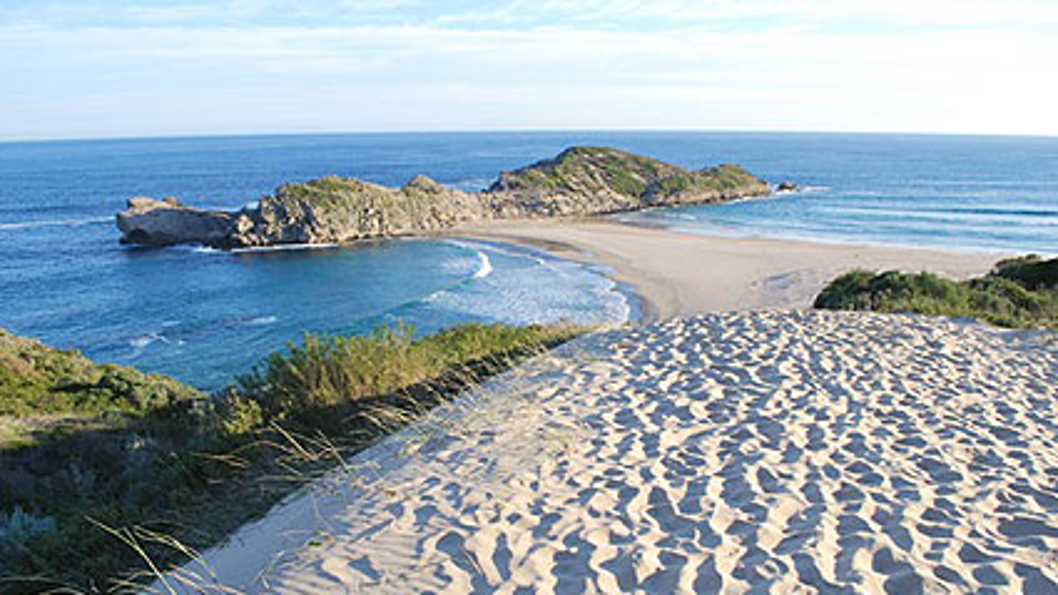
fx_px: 842
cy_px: 367
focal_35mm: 30
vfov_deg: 38.7
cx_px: 523
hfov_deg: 64.3
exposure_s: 1/125
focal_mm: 18
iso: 100
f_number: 5.6
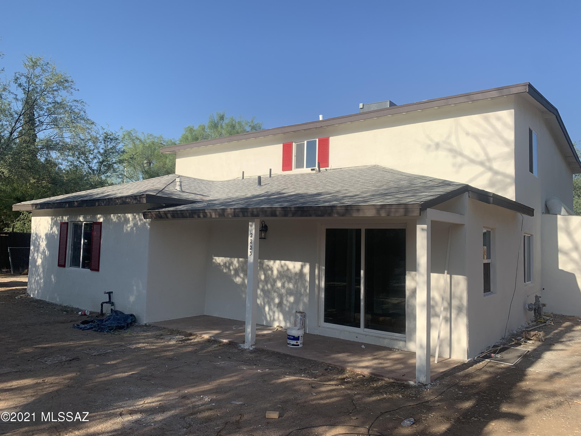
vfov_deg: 53.1
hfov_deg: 67.3
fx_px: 436
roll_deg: -1.8
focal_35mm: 26
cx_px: 290
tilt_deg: +4.6
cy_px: 218
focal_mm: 4.25
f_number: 1.8
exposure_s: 1/1880
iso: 25
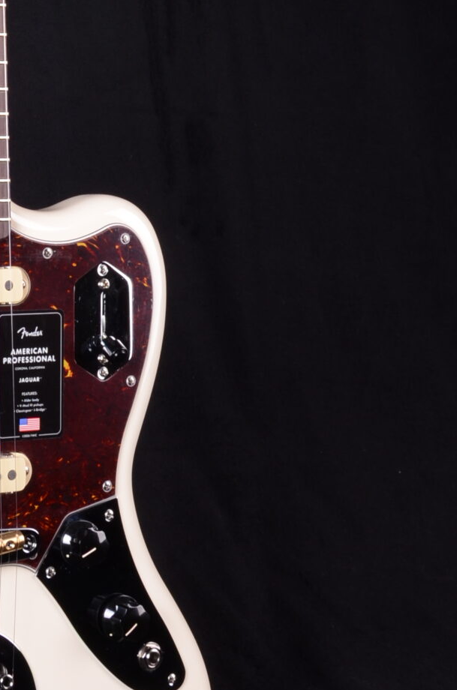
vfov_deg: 19.2
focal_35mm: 104
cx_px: -55
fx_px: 1997
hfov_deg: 12.8
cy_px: 29
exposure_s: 1/200
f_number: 13
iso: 200
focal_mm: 25
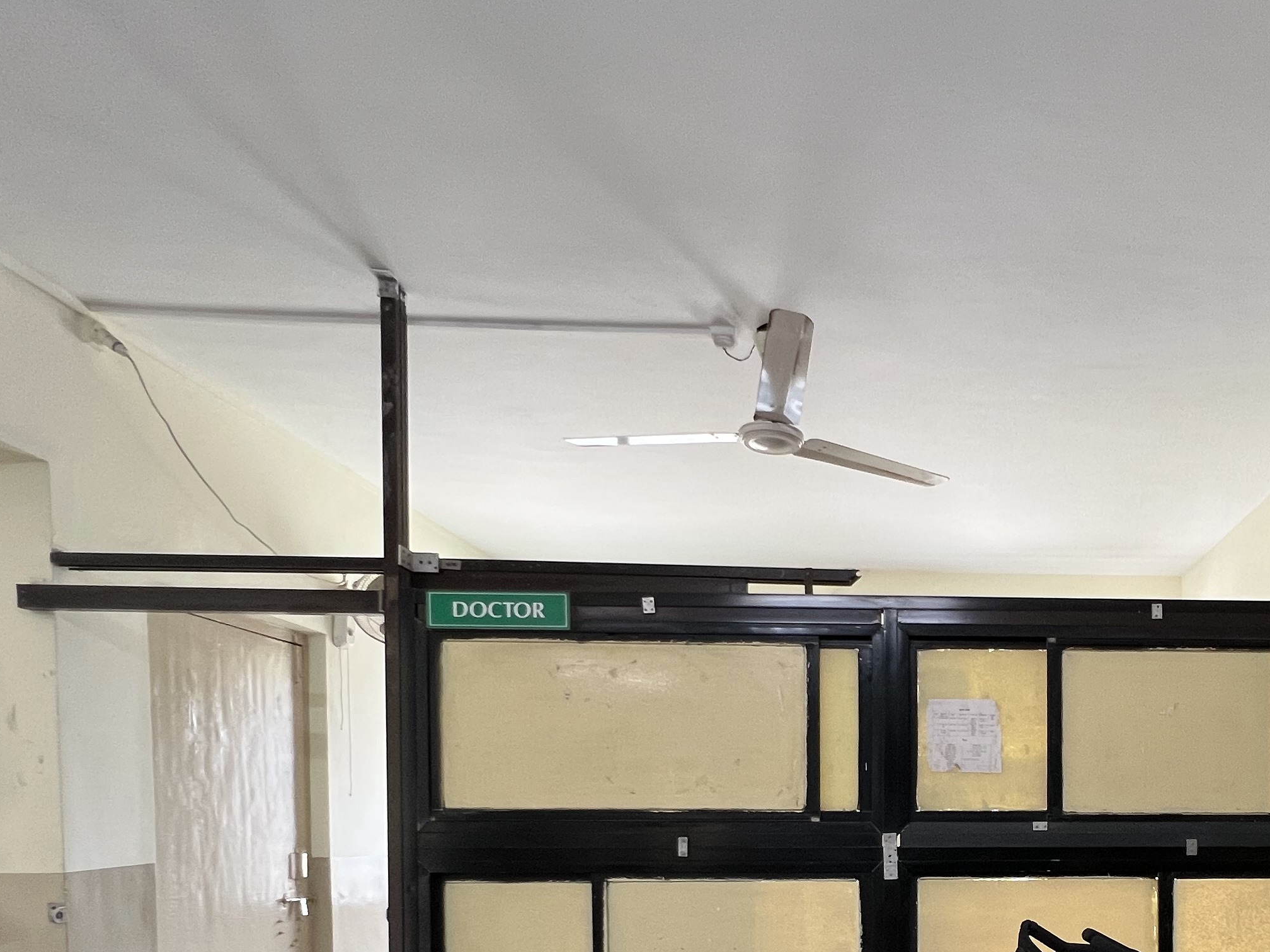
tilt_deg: -2.6
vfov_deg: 47.3
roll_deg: +0.6
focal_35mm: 26
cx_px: 980
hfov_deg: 62.7
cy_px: 870
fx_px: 954
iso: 160
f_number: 1.8
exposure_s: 1/50
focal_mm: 1.57
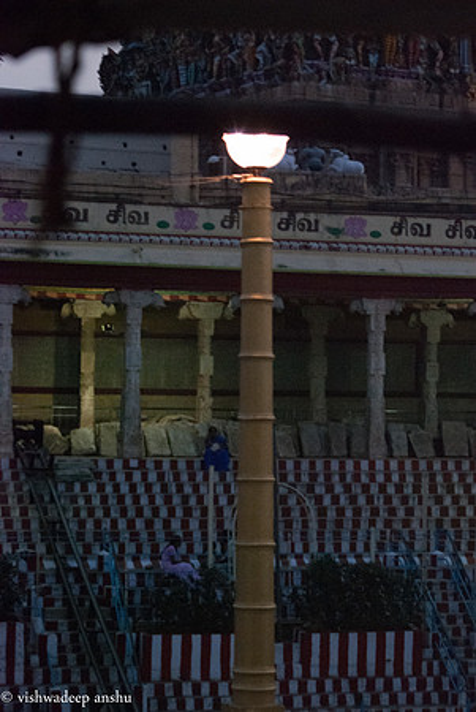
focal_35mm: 105
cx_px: 238
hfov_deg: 13.1
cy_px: 356
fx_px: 2078
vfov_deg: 19.4
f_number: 6.3
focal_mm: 70
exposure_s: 1/50
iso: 1600
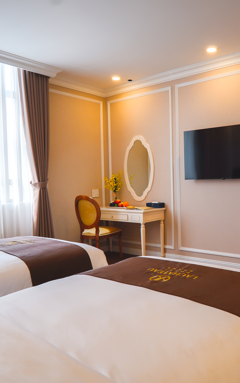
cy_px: 195
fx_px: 293
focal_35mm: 28
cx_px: 170
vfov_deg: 66.5
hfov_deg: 43.6
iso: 200
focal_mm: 12
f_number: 6.3
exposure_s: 1/15
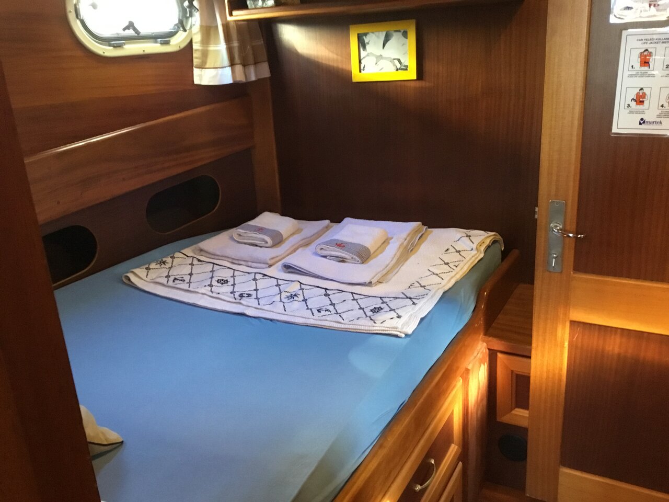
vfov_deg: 45.4
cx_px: 334
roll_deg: +3.2
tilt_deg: -20.0
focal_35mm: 31
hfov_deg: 58.4
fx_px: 599
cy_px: 251
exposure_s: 1/17
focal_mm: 3.3
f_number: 2.4
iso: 250
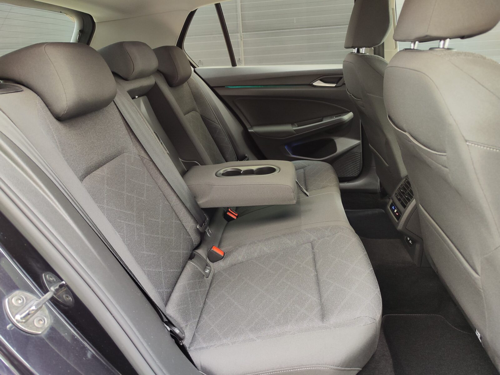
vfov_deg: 58.9
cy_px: 188
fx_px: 332
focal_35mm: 23
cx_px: 250
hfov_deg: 73.9
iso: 640
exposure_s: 1/50
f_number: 1.69
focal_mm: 7.01
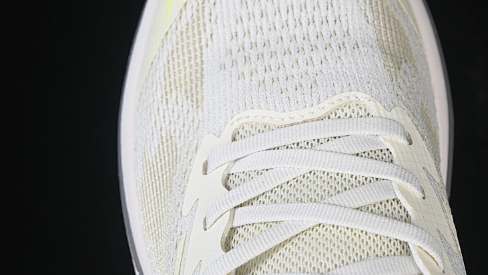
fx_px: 1501
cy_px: 103
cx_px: 290
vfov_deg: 10.4
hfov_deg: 18.5
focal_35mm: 116
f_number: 7.1
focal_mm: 50
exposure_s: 1/80
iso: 160
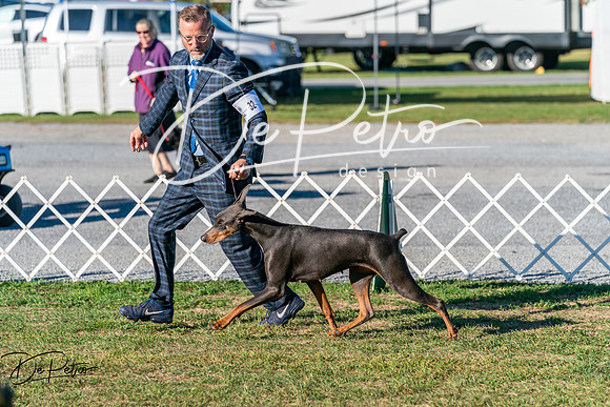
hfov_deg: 13.3
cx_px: 305
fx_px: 2610
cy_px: 204
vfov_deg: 8.9
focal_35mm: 154
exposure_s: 1/1250
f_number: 4.5
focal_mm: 154
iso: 160
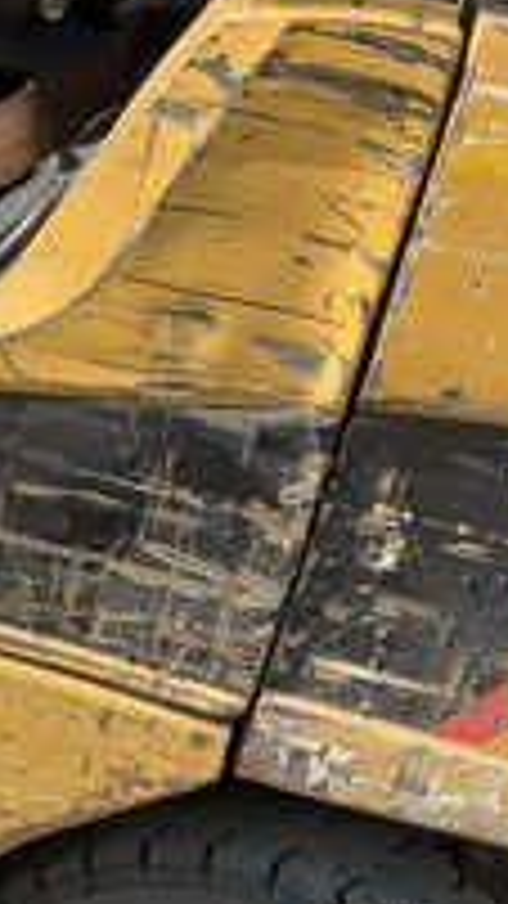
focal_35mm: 63
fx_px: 1509
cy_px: 459
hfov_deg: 17.7
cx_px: -189
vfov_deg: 33.3
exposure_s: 1/829
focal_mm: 3
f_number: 1.8
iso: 25
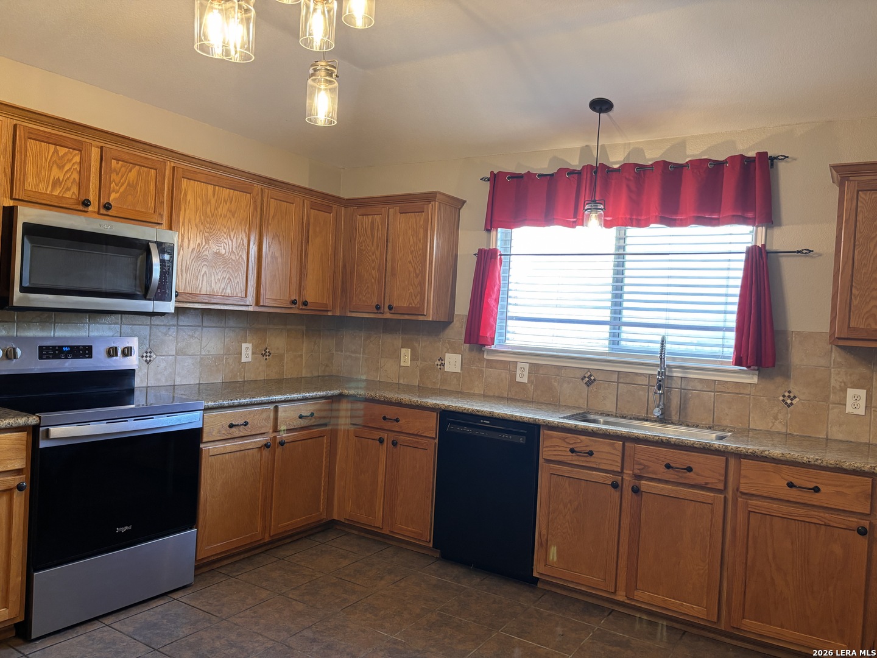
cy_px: 329
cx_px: 438
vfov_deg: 53.1
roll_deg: -3.3
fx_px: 659
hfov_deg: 67.3
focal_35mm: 26
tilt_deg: -1.3
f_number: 1.6
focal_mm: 5.96
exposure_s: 1/60
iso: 200
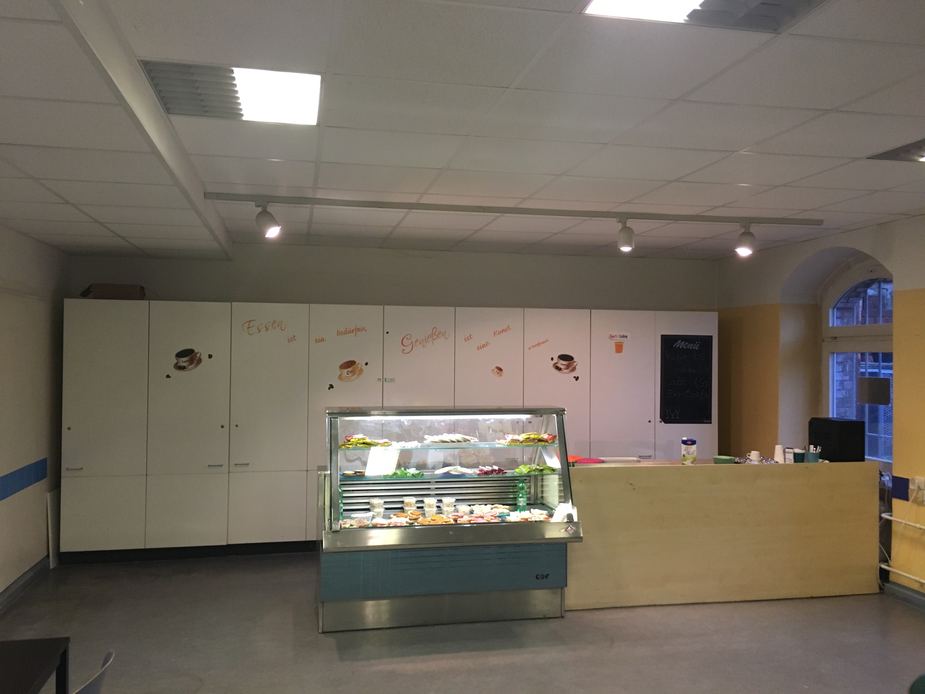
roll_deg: -0.9
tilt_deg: +1.0
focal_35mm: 29
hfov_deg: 61.7
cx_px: 462
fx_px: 775
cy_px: 347
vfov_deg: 48.2
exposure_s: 1/25
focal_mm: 4.15
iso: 200
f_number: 2.2
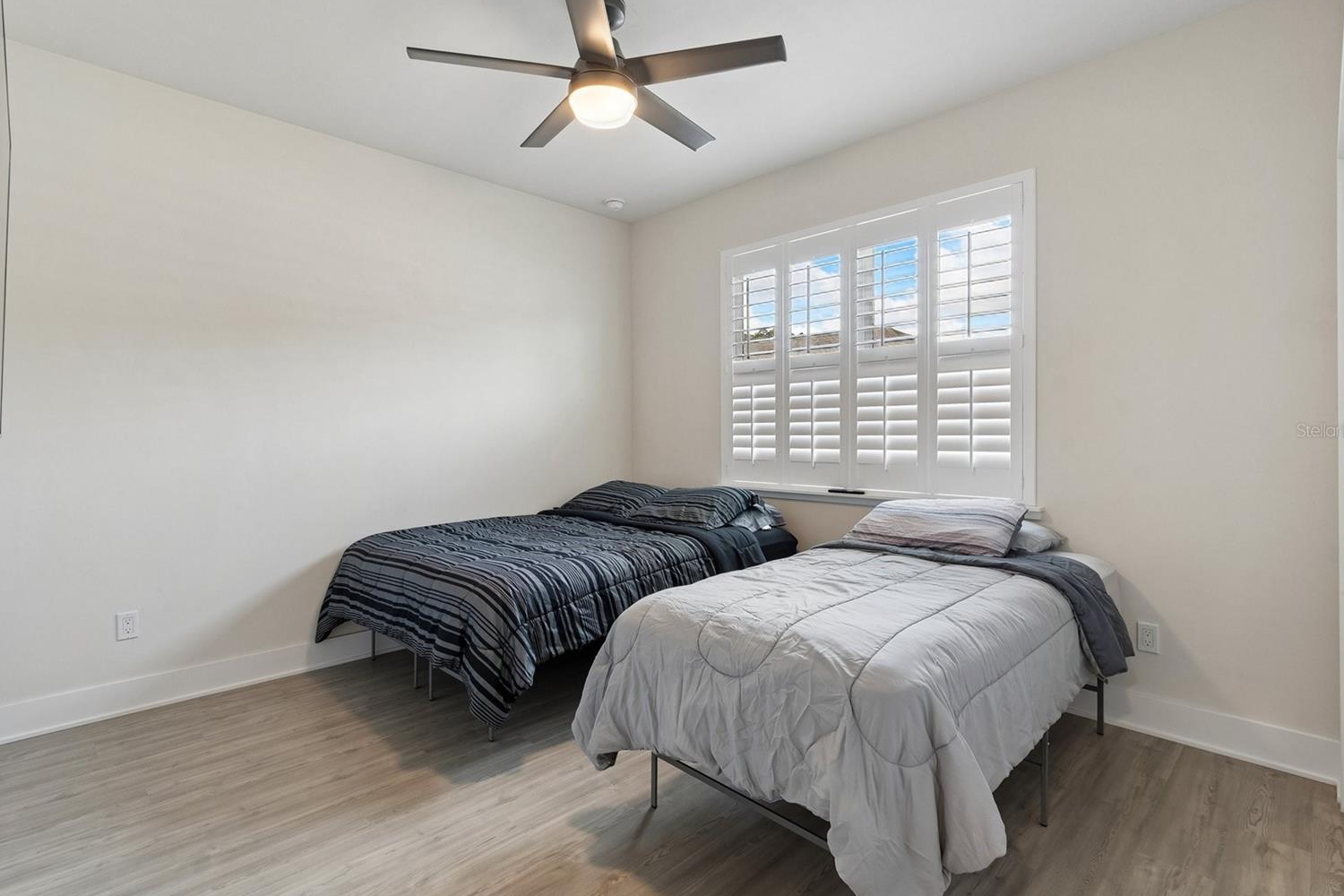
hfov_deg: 96.7
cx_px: 659
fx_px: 597
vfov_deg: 73.7
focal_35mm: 16
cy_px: 430
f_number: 8
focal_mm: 10
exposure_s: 1/5
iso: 200
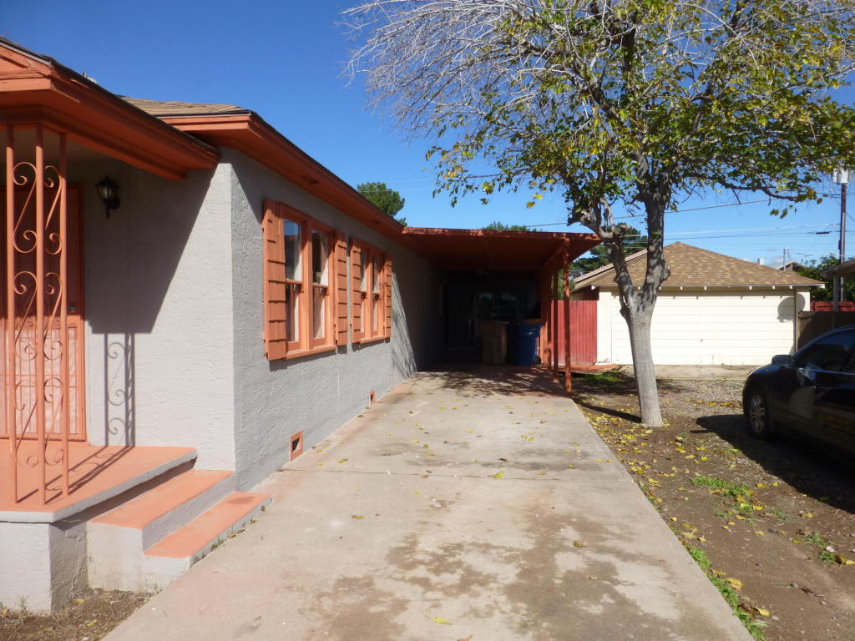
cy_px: 320
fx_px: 593
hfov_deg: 71.6
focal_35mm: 24
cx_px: 428
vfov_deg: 56.8
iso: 100
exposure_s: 1/640
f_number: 5
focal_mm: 4.3
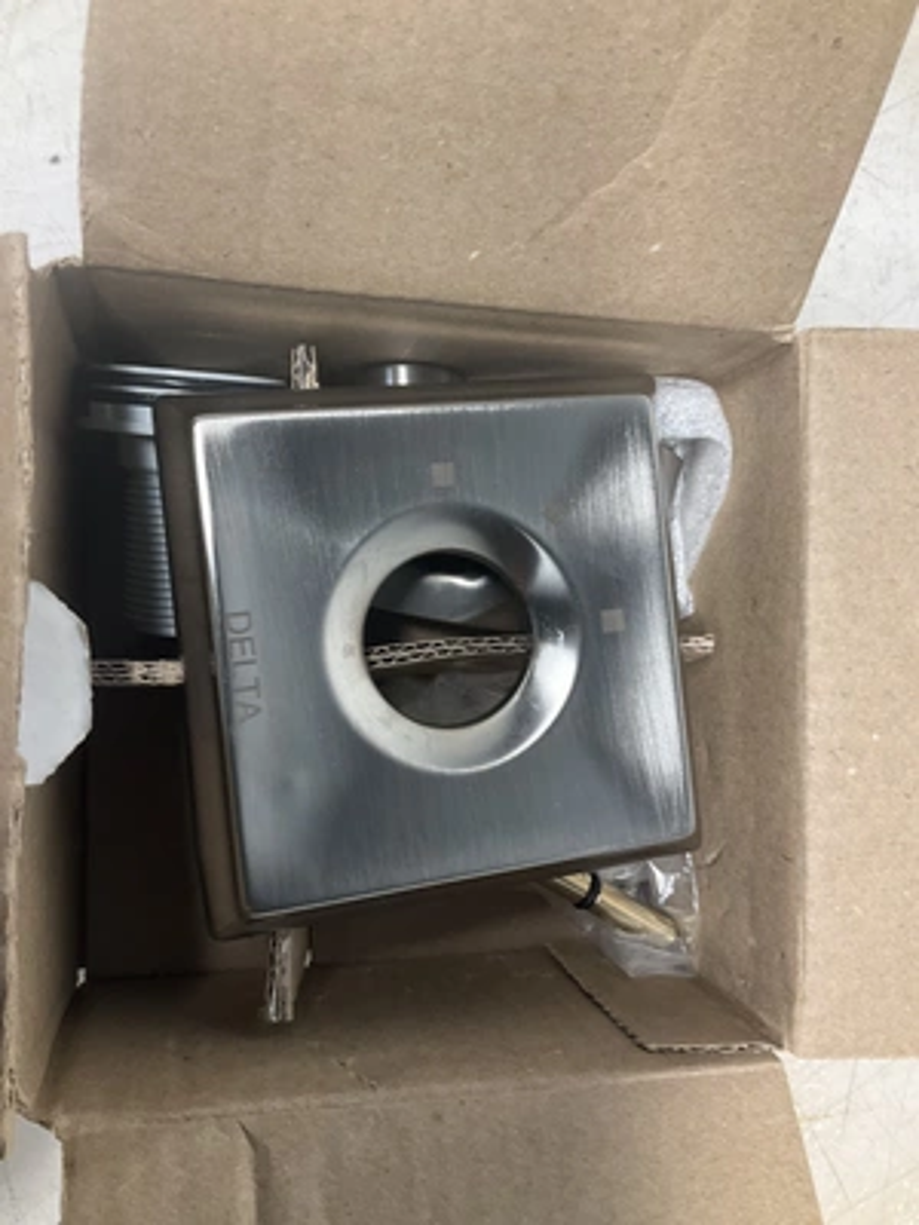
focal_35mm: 29
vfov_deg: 61.7
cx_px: 460
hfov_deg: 48.2
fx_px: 1027
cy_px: 612
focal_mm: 3
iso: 50
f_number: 1.8
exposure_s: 1/60
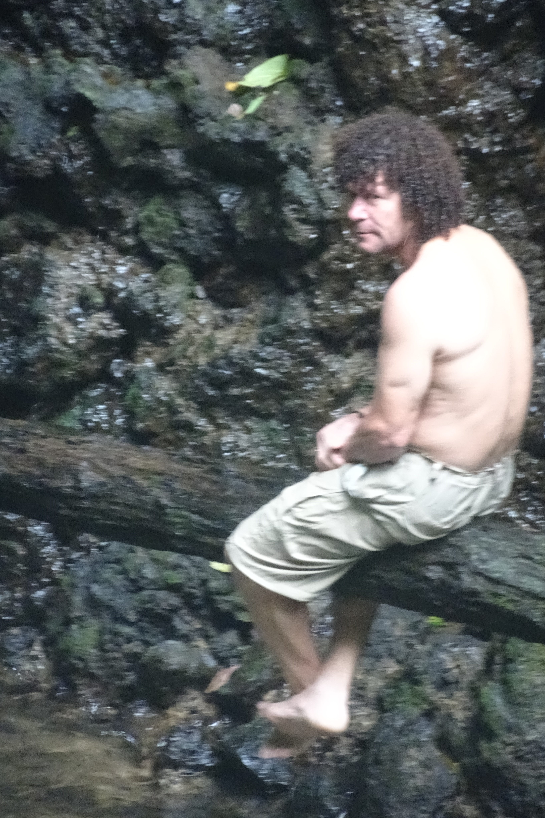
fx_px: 11444
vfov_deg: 4.1
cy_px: 409
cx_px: 277
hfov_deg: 2.7
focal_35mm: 504
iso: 2000
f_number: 6.3
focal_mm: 82.69
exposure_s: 1/30
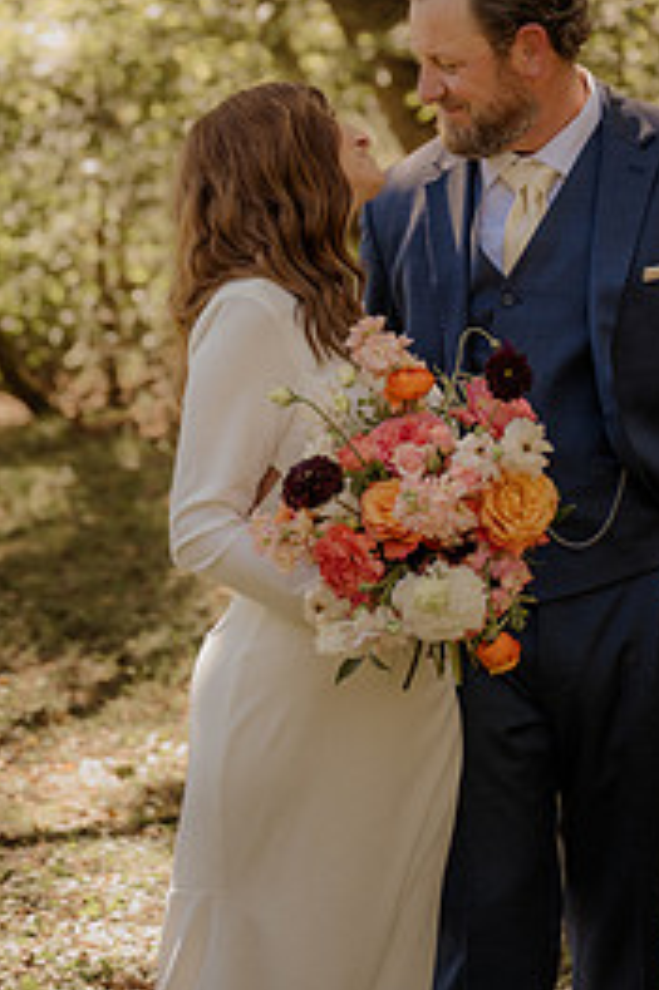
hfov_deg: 12.6
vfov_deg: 18.7
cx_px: 433
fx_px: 2969
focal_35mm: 108
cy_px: 188
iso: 400
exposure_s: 1/500
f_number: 2.8
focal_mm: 63
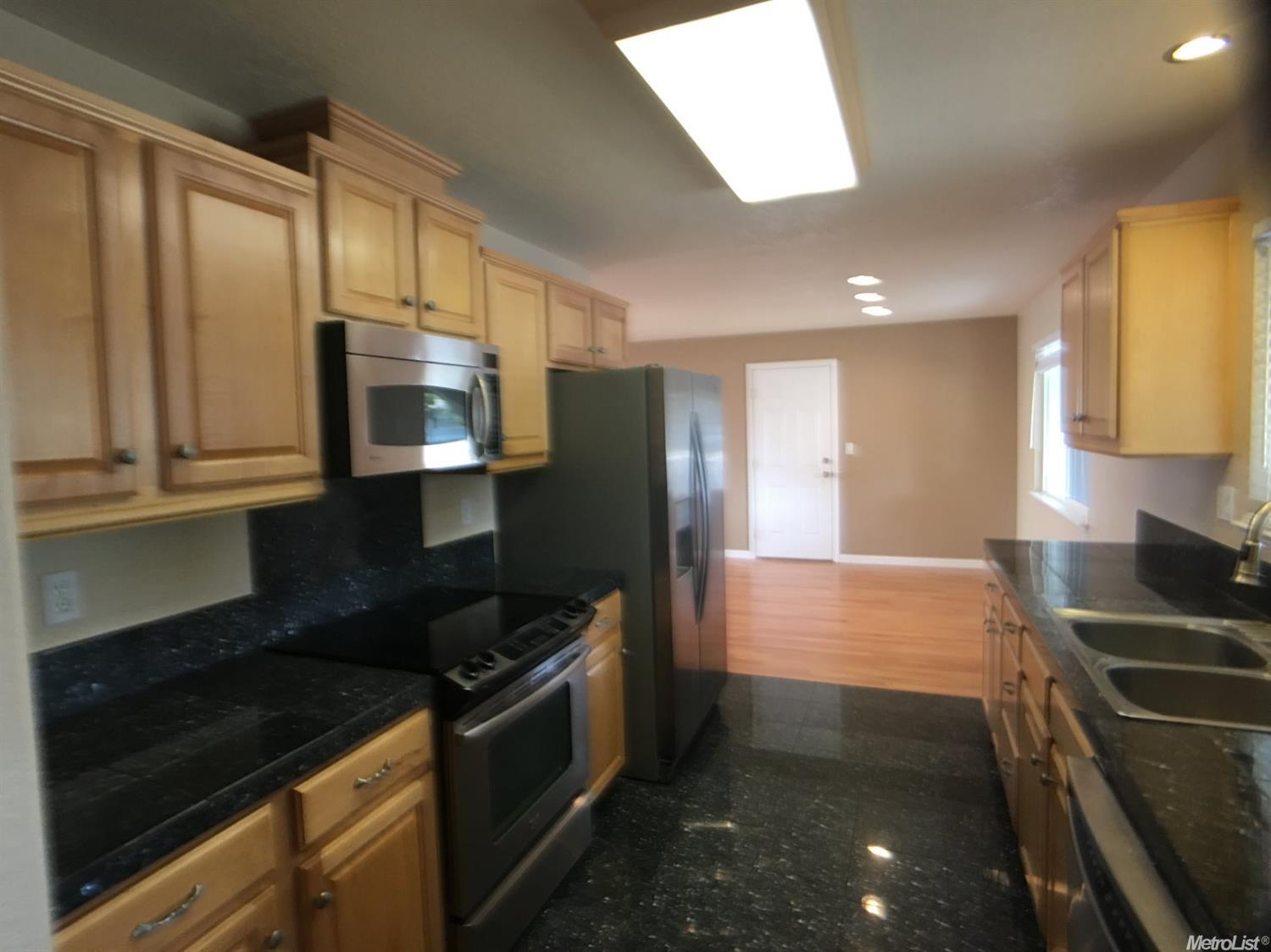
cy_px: 476
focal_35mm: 29
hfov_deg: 61.7
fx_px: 1064
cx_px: 636
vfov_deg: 48.2
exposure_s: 1/15
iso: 50
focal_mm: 4.15
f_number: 2.2
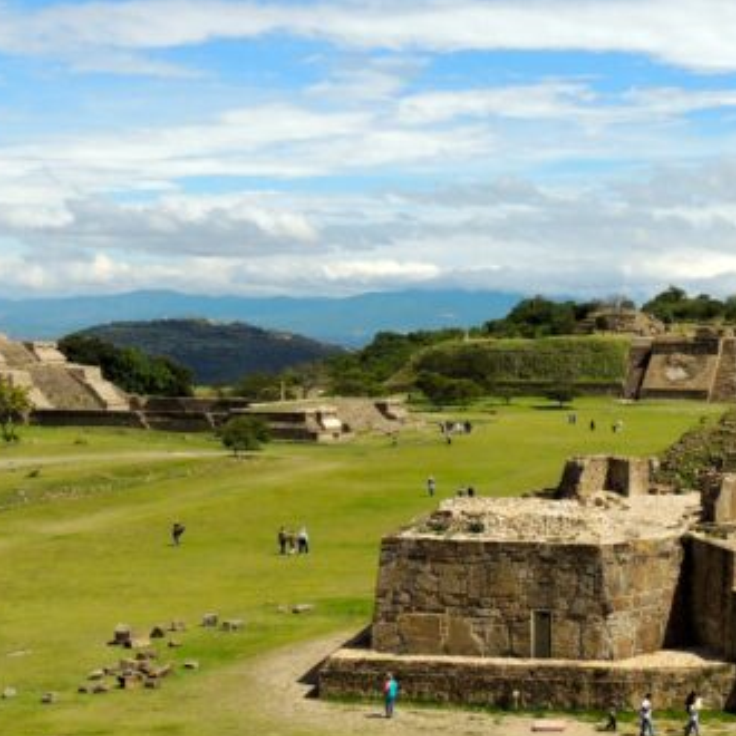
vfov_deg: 23.1
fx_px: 1804
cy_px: 381
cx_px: 720
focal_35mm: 75
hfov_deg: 22.3
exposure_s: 1/800
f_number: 5.7
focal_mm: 6.2
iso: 100
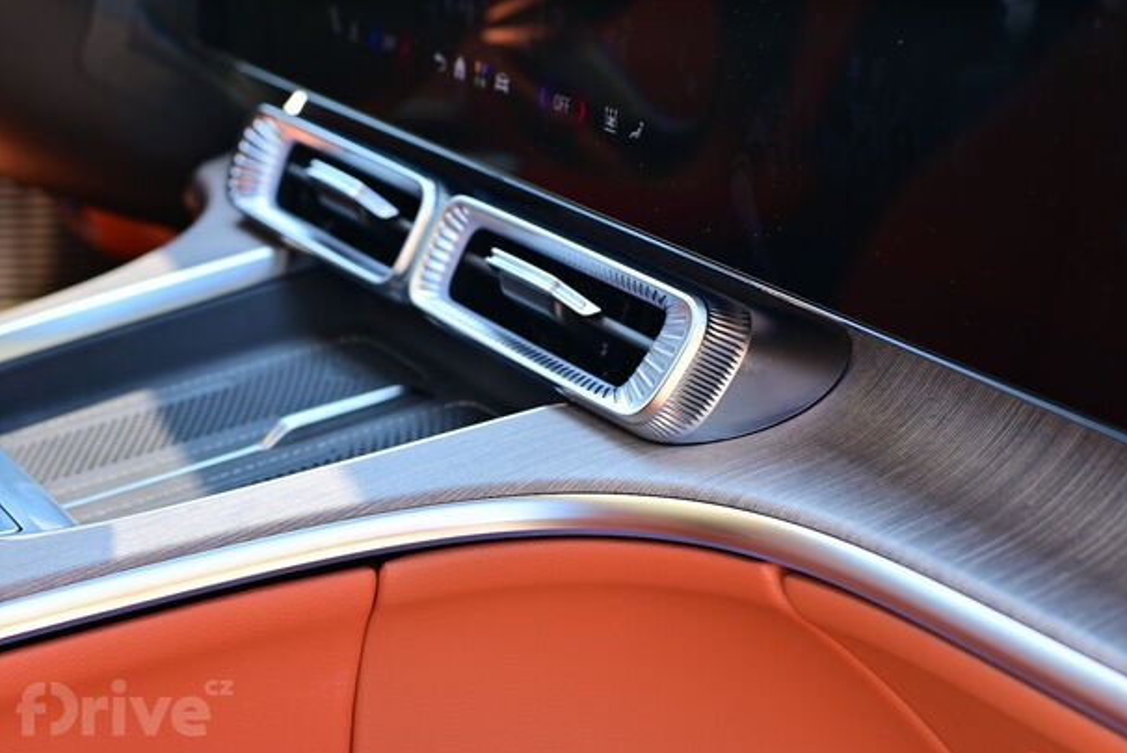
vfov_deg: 18.0
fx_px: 2381
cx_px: 569
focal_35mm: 76
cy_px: 379
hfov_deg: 26.6
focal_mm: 50
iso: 100
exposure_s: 1/40
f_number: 4.5
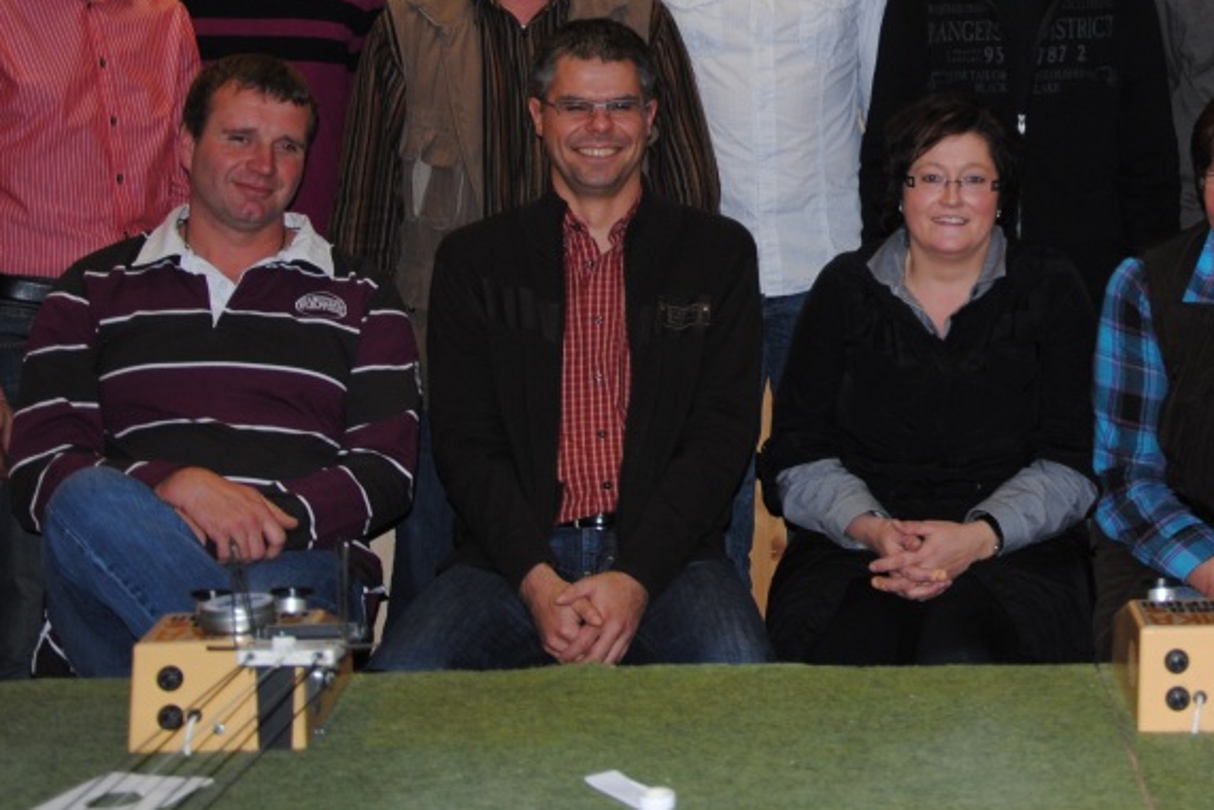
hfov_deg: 25.2
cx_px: 990
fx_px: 2665
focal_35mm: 79
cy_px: 103
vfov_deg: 17.1
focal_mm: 30
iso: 200
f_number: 4.2
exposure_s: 1/60
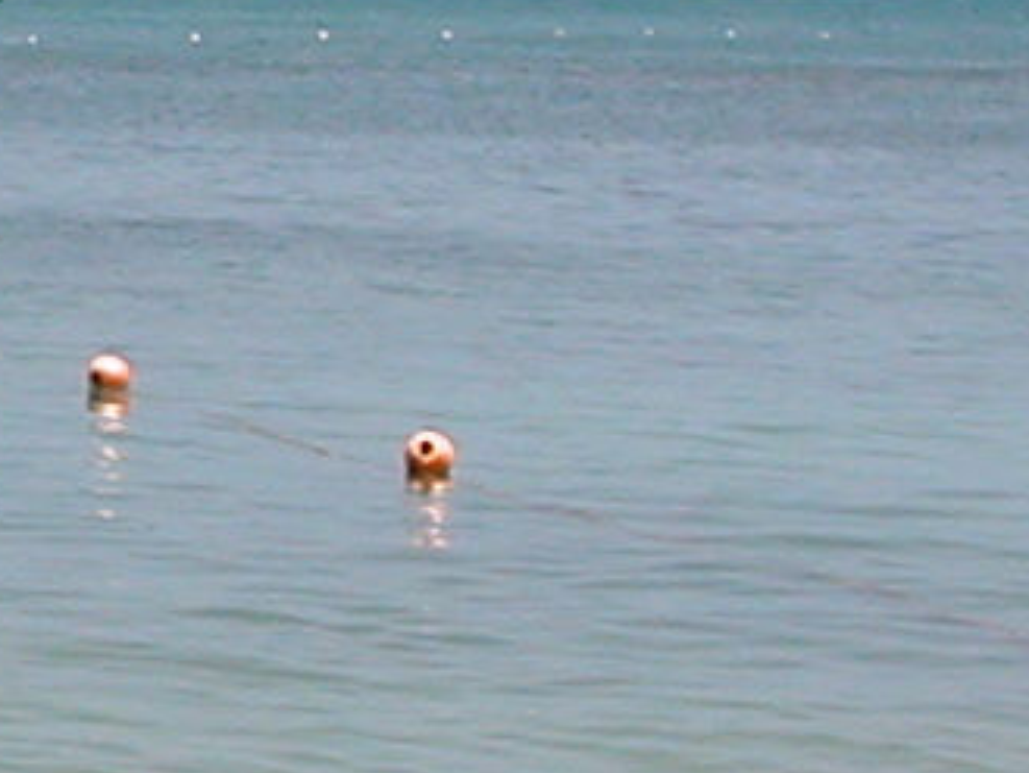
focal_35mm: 180
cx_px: -197
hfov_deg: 10.8
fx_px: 5353
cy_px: 135
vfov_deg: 8.2
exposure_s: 1/2232
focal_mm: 5.6
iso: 100
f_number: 2.7
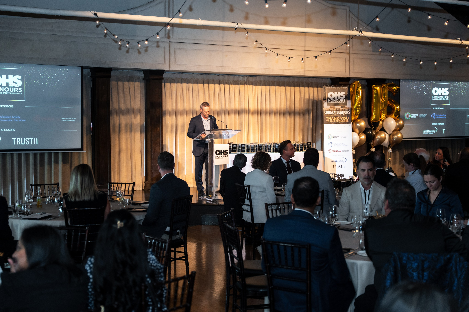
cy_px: 156
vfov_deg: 25.8
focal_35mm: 52
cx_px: 234
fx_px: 683
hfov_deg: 37.9
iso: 1250
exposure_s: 1/200
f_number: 2.8
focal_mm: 51.9
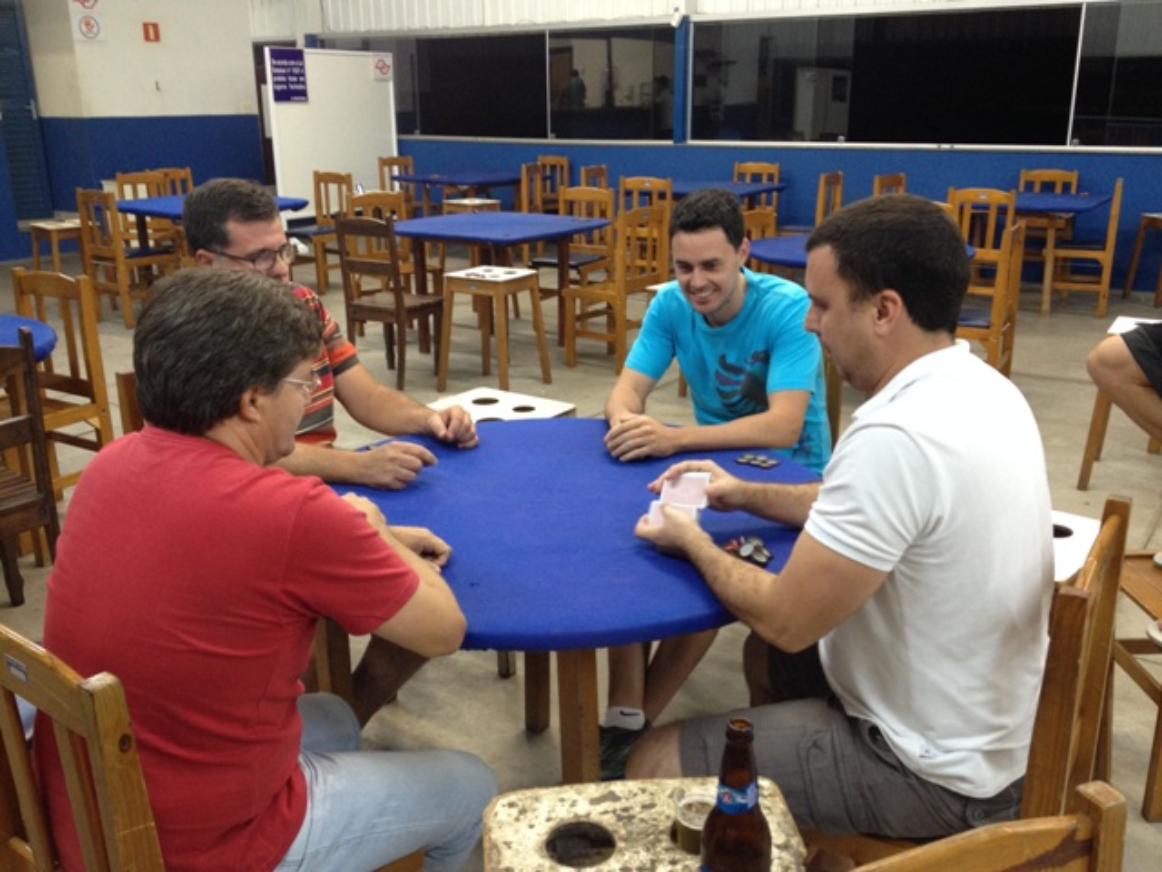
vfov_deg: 40.7
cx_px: 581
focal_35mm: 35
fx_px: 1175
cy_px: 436
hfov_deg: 52.6
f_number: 2.4
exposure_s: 1/20
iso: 125
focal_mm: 4.28
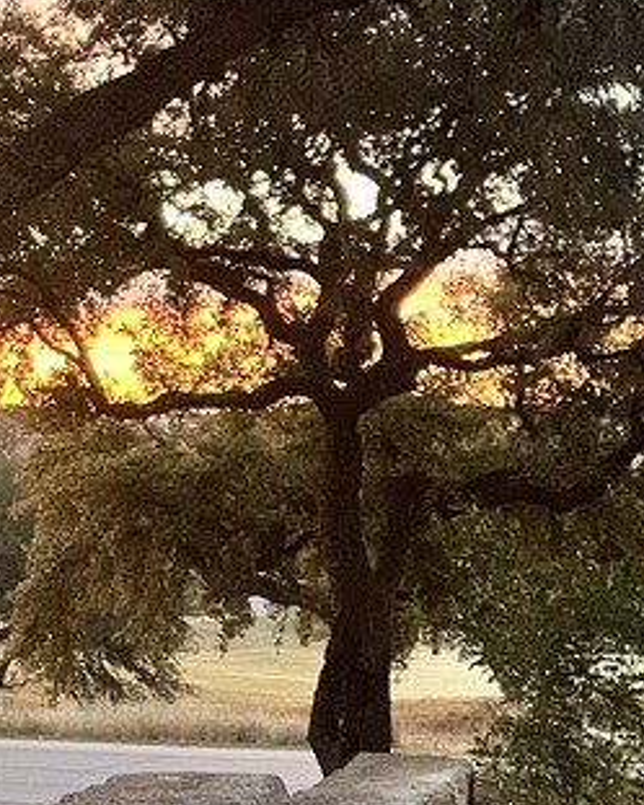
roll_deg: +0.3
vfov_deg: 21.7
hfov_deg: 15.8
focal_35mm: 88
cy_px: 368
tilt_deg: +1.2
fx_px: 2096
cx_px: -375
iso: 500
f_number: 1.6
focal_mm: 5.1
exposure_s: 1/52
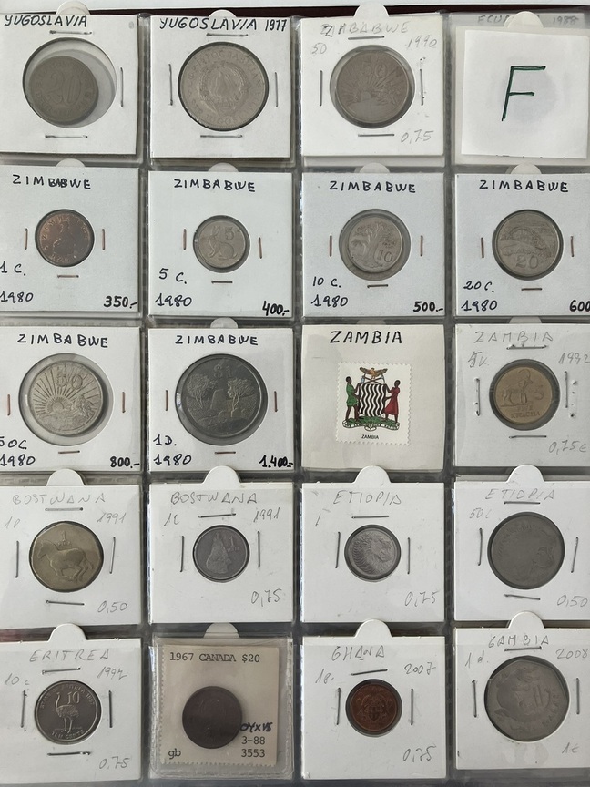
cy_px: 394
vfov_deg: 63.4
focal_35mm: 28
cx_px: 295
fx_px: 636
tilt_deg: -87.7
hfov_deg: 49.7
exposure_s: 1/121
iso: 80
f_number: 1.8
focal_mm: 3.99
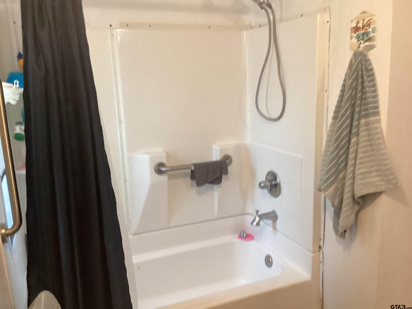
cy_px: 154
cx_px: 206
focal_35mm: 31
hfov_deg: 58.4
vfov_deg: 45.4
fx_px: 369
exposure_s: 1/60
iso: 320
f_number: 2.4
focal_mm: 3.3
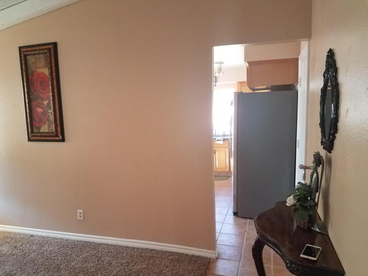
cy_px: 138
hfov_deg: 67.3
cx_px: 184
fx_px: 276
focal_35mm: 26
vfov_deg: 53.1
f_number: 1.7
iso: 200
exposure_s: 1/60
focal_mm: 4.2
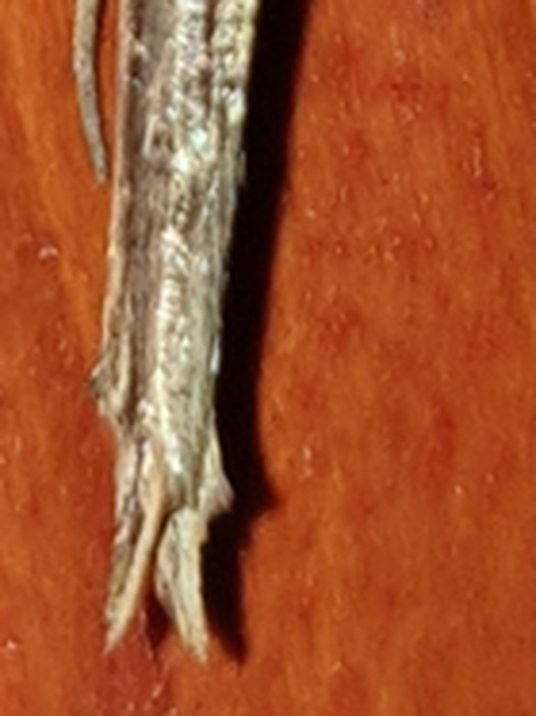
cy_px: -310
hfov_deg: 16.6
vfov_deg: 19.6
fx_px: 1840
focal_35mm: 89
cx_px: 232
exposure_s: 1/673
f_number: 1.5
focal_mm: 4.3
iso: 50
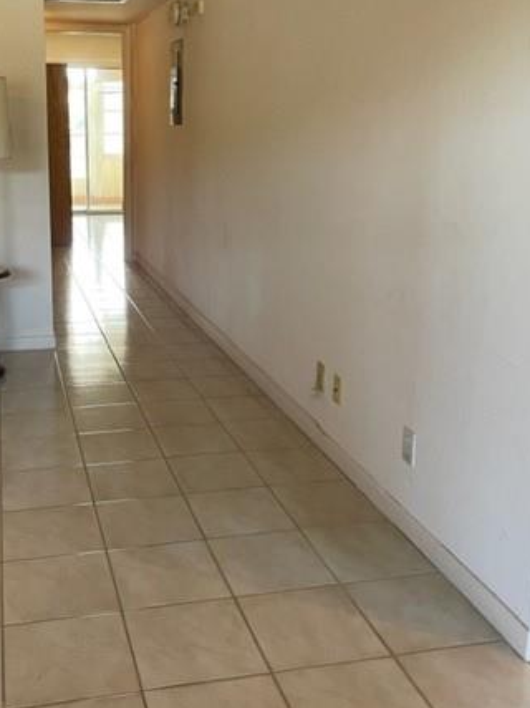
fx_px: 797
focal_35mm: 39
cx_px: 166
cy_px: 275
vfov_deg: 47.5
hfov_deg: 36.3
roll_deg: +0.3
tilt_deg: -10.0
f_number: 1.6
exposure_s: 1/60
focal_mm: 4.2
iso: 100
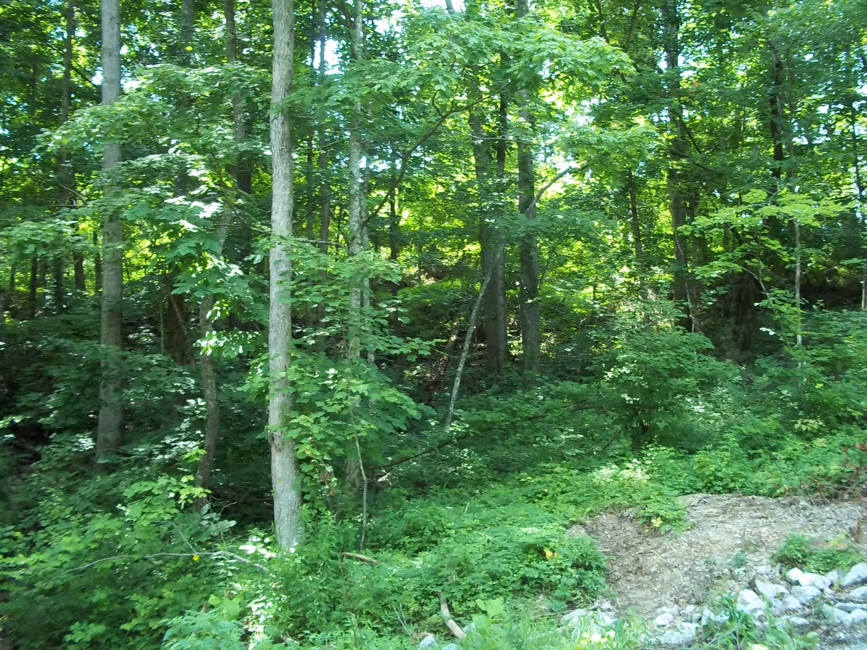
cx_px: 434
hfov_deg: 51.4
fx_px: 902
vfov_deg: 39.7
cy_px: 325
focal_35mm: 36
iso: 80
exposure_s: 1/40
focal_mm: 6.5
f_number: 3.1
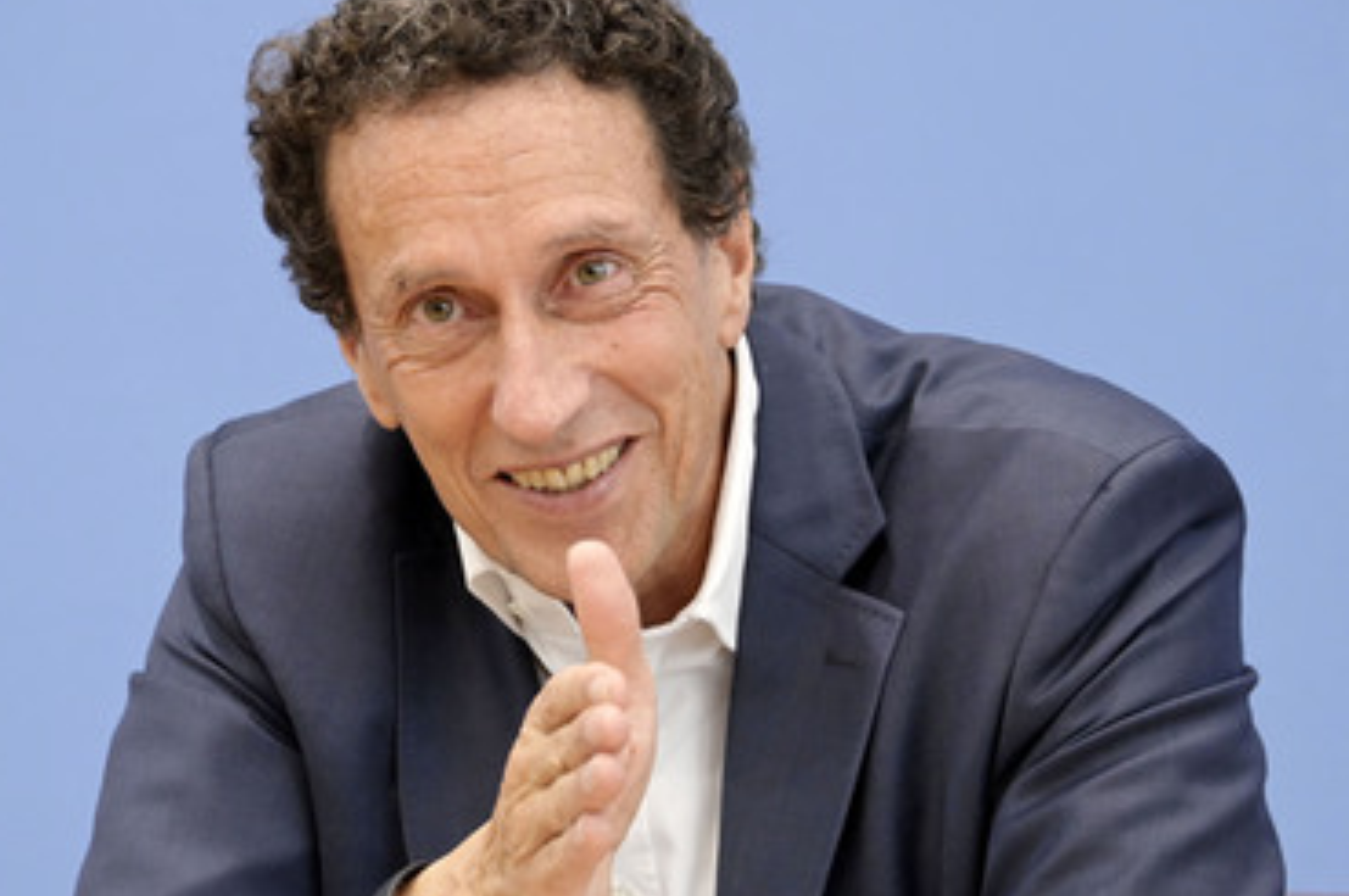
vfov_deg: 12.4
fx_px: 4116
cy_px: 424
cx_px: 568
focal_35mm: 110
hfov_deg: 18.6
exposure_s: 1/400
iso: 3200
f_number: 5.3
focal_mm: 90
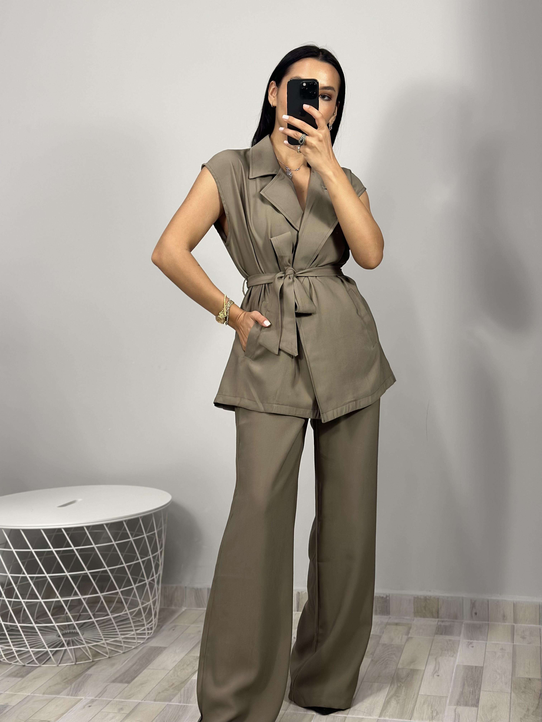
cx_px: 271
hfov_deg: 30.3
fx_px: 1002
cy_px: 361
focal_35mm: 48
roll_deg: +0.8
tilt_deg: -28.7
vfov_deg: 39.7
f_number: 1.78
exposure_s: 1/100
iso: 125
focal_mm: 6.86
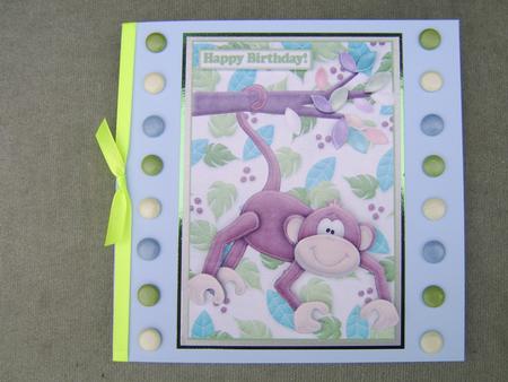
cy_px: 191
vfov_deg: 45.5
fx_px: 455
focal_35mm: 31
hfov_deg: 58.3
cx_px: 254
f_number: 2.7
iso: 71
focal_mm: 8.13
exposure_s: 1/84
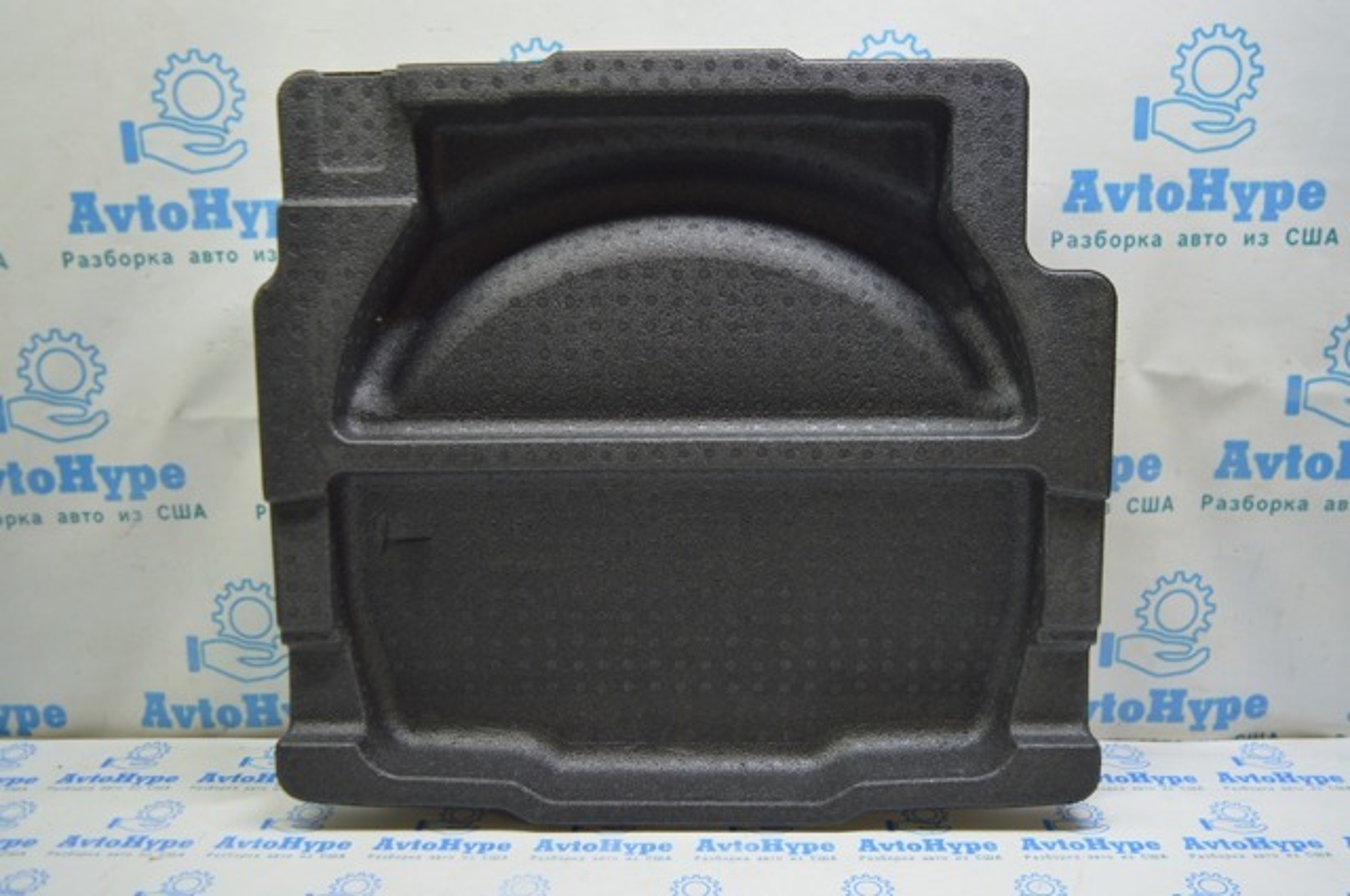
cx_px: 675
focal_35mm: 33
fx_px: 1236
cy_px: 448
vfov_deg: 39.9
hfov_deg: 57.3
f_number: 3.8
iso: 400
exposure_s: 1/40
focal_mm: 22
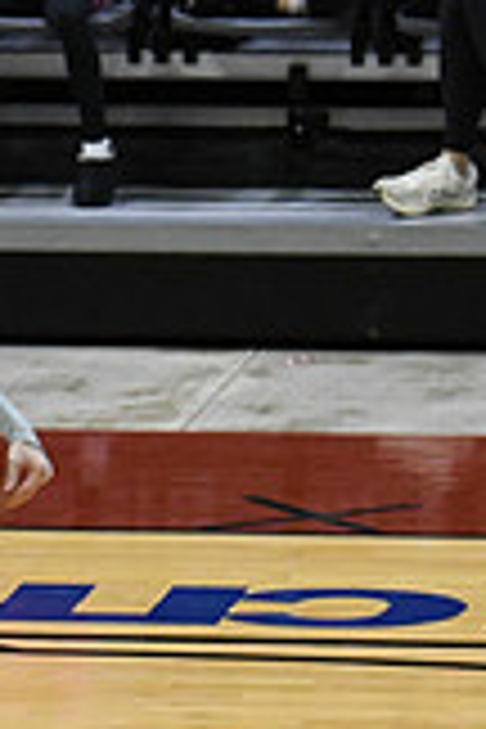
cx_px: -756
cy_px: 799
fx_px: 11947
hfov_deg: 2.3
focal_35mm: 590
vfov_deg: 3.5
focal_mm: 110
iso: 5000
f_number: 4
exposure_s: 1/500
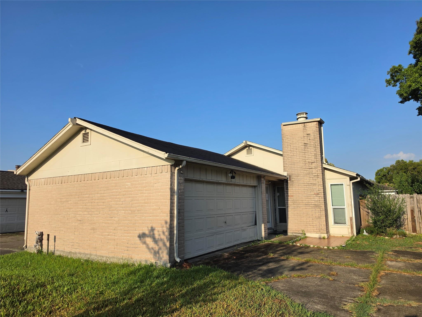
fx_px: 280
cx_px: 211
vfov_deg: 58.9
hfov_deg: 73.9
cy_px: 158
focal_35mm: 23
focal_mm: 6.5
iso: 64
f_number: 1.4
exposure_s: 1/6806
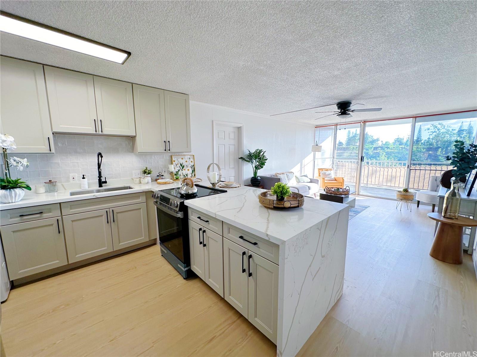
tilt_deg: -7.5
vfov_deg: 85.7
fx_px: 193
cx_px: 238
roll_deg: +0.7
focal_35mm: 14
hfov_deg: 102.1
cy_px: 178
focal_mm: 2.22
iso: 50
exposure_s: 1/120
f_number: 2.2
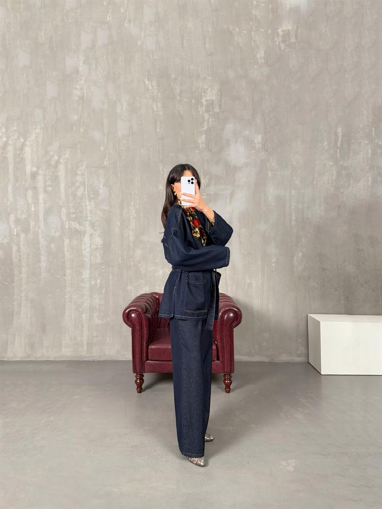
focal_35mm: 24
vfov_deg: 71.6
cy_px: 254
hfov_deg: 56.8
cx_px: 191
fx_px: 353
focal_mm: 6.76
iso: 200
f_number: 1.78
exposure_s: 1/121
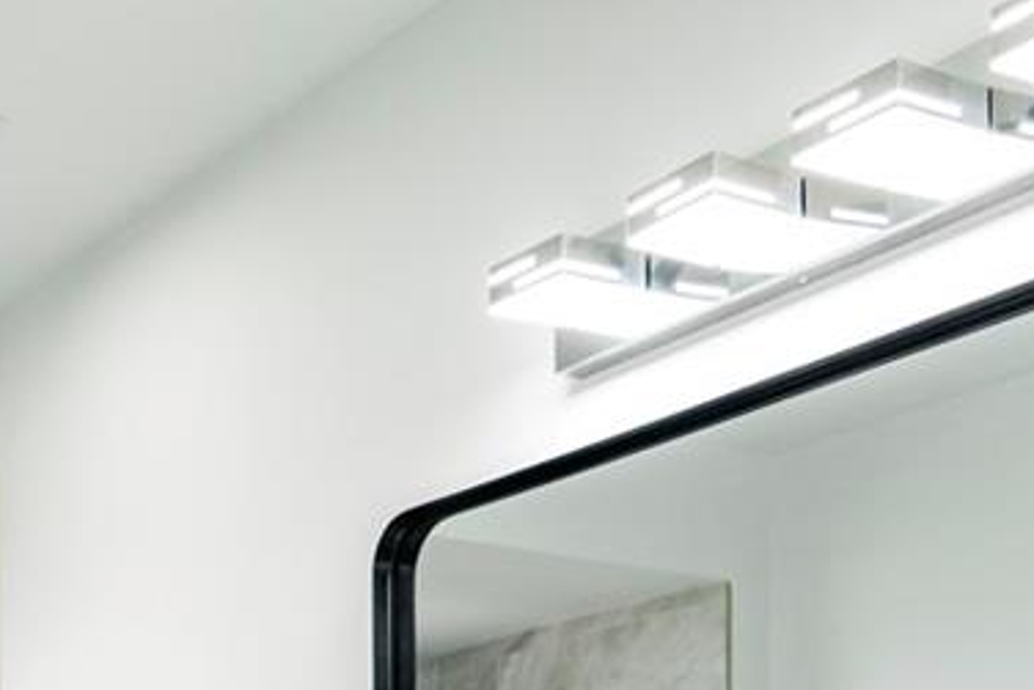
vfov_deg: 16.4
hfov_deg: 28.3
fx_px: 1954
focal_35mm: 68
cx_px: 60
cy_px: 1287
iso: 1000
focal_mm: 16
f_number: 3.2
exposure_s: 1/160
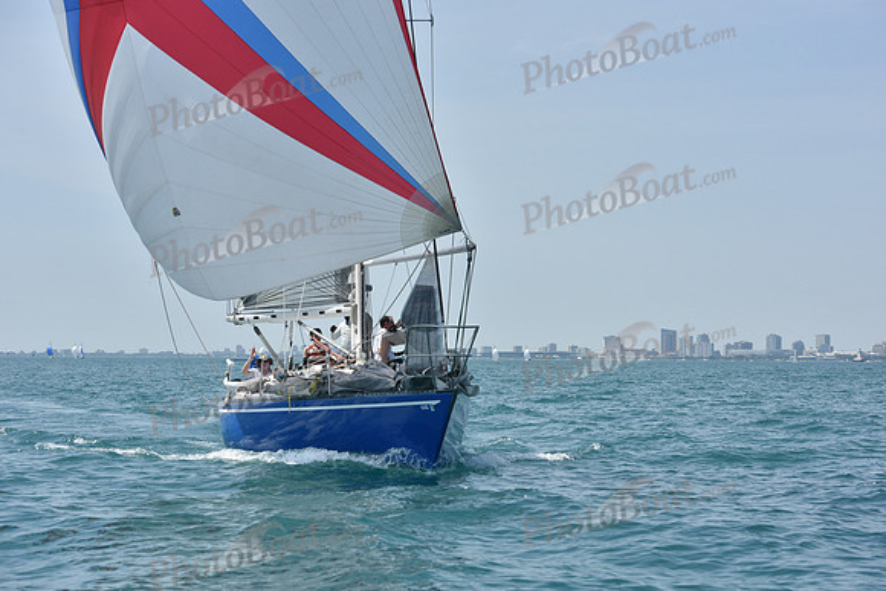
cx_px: 443
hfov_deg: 25.4
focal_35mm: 80
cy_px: 296
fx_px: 1969
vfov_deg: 17.1
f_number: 8
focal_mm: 80
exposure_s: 1/1250
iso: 250
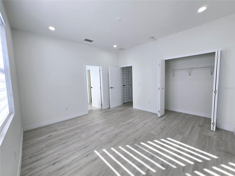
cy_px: 88
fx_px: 88
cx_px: 118
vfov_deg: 89.9
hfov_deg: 106.2
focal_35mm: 13
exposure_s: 1/156
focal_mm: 2.2
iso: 50
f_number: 2.2
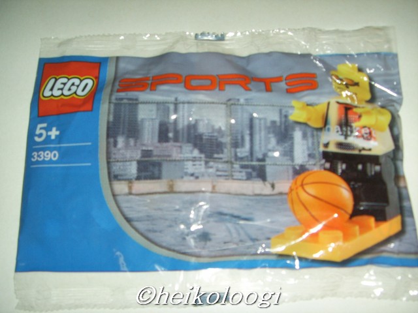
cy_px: 156
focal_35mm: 39
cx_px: 209
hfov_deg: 47.9
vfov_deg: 36.8
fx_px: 471
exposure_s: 1/45
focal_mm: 6.6
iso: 100
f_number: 3.5
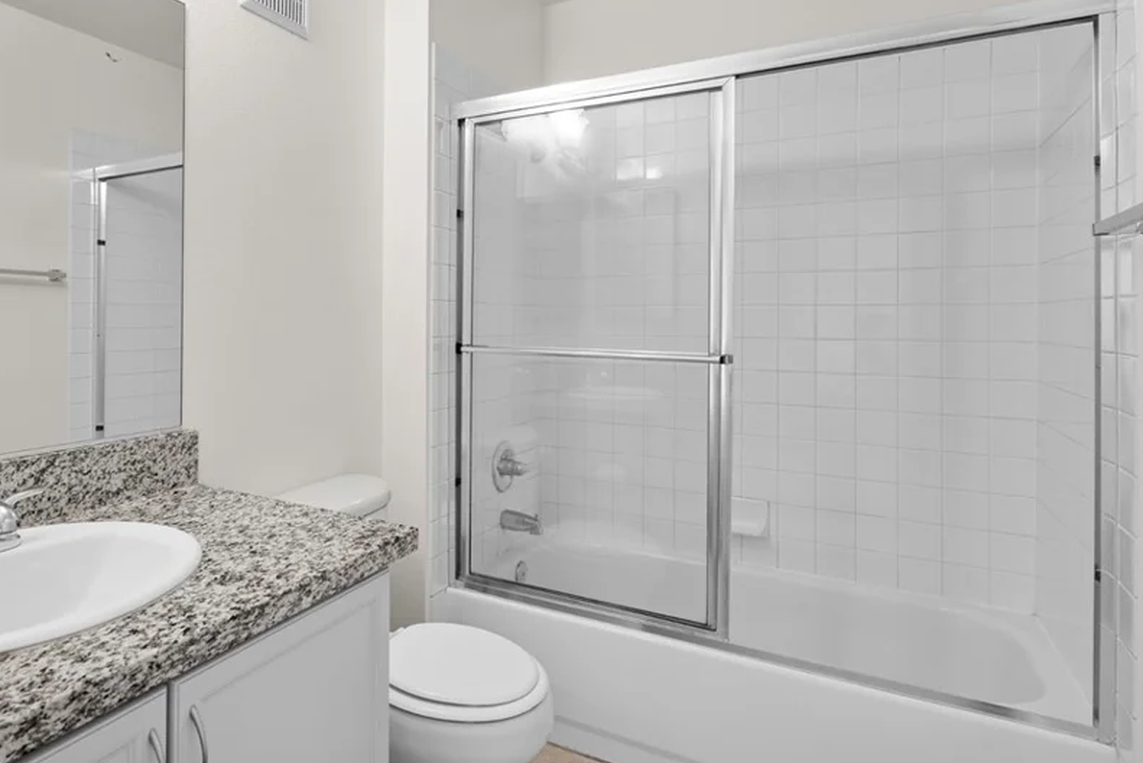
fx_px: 699
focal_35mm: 22
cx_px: 422
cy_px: 319
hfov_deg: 77.0
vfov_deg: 57.0
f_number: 8
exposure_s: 1/6
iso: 400
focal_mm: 17
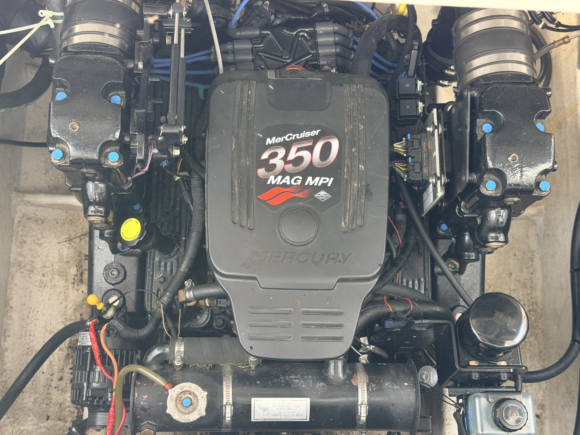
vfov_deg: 30.3
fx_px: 804
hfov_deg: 39.7
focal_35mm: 48
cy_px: 218
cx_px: 290
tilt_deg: -76.8
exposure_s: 1/60
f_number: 1.78
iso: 100
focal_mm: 6.76
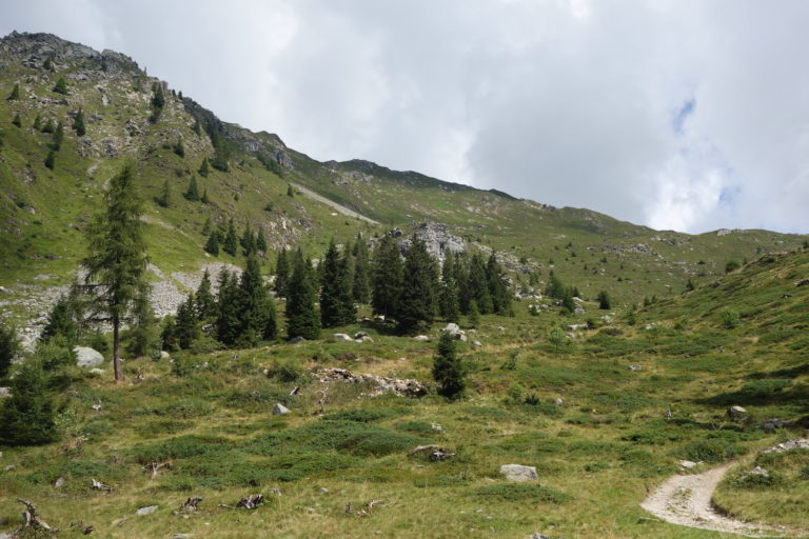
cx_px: 404
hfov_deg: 45.4
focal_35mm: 43
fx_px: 966
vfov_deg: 31.2
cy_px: 270
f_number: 5.6
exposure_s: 1/500
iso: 125
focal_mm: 15.82
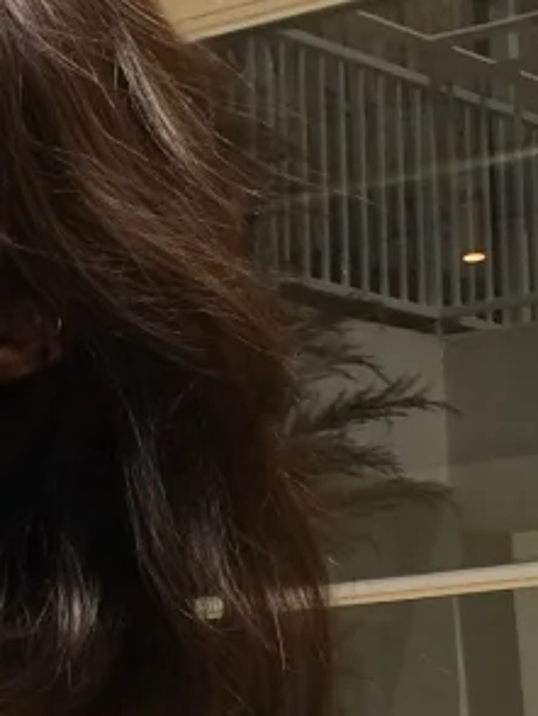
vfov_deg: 13.6
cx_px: -127
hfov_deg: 10.3
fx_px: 2938
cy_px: 782
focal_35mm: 142
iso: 32
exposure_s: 1/1208
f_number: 2.2
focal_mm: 4.15
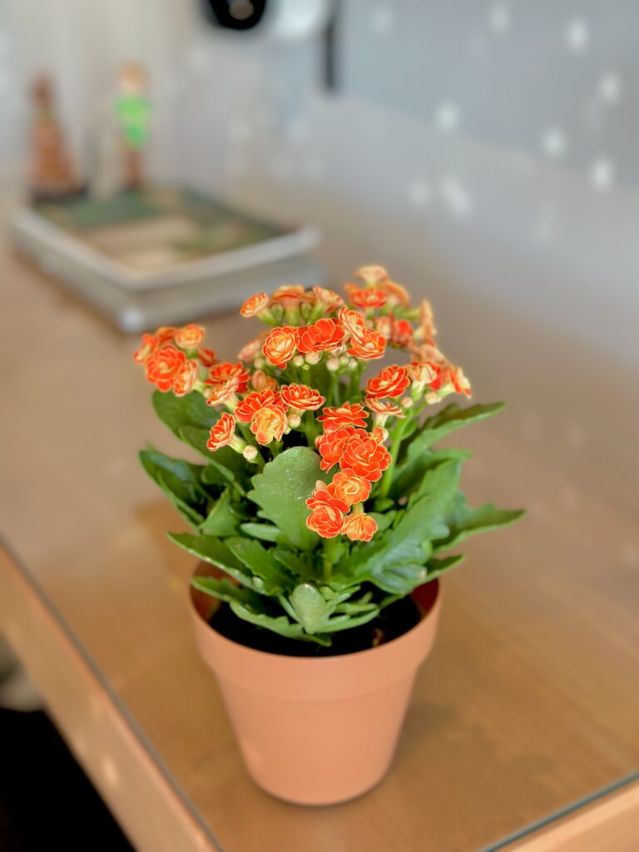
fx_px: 1181
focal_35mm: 48
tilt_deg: -26.9
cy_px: 426
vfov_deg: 39.7
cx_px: 320
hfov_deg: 30.3
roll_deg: -0.7
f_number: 1.78
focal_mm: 6.86
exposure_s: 1/120
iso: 125
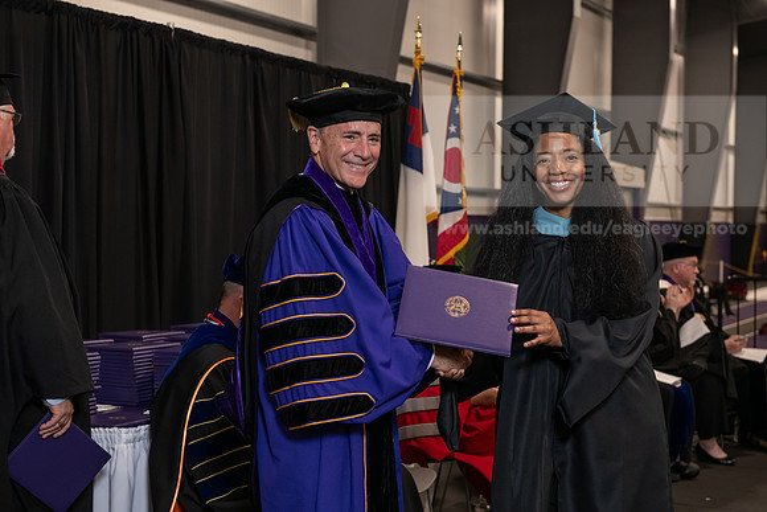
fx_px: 1321
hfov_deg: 32.4
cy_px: 256
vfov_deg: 21.9
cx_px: 384
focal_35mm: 62
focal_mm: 62
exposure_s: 1/125
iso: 2000
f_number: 5
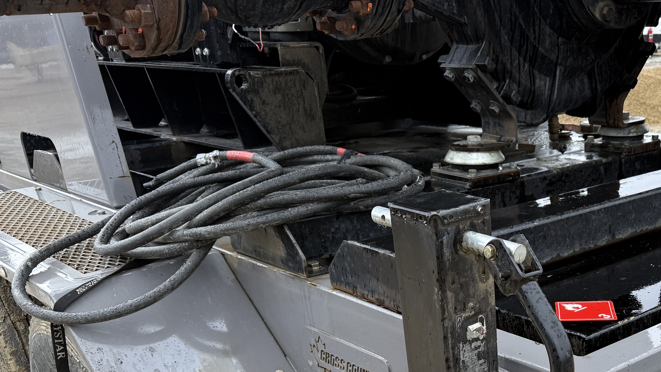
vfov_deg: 24.6
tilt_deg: -27.2
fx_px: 789
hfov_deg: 43.5
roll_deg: +1.4
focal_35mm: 45
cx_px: 523
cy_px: 417
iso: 80
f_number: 1.78
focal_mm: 6.76
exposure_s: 1/372
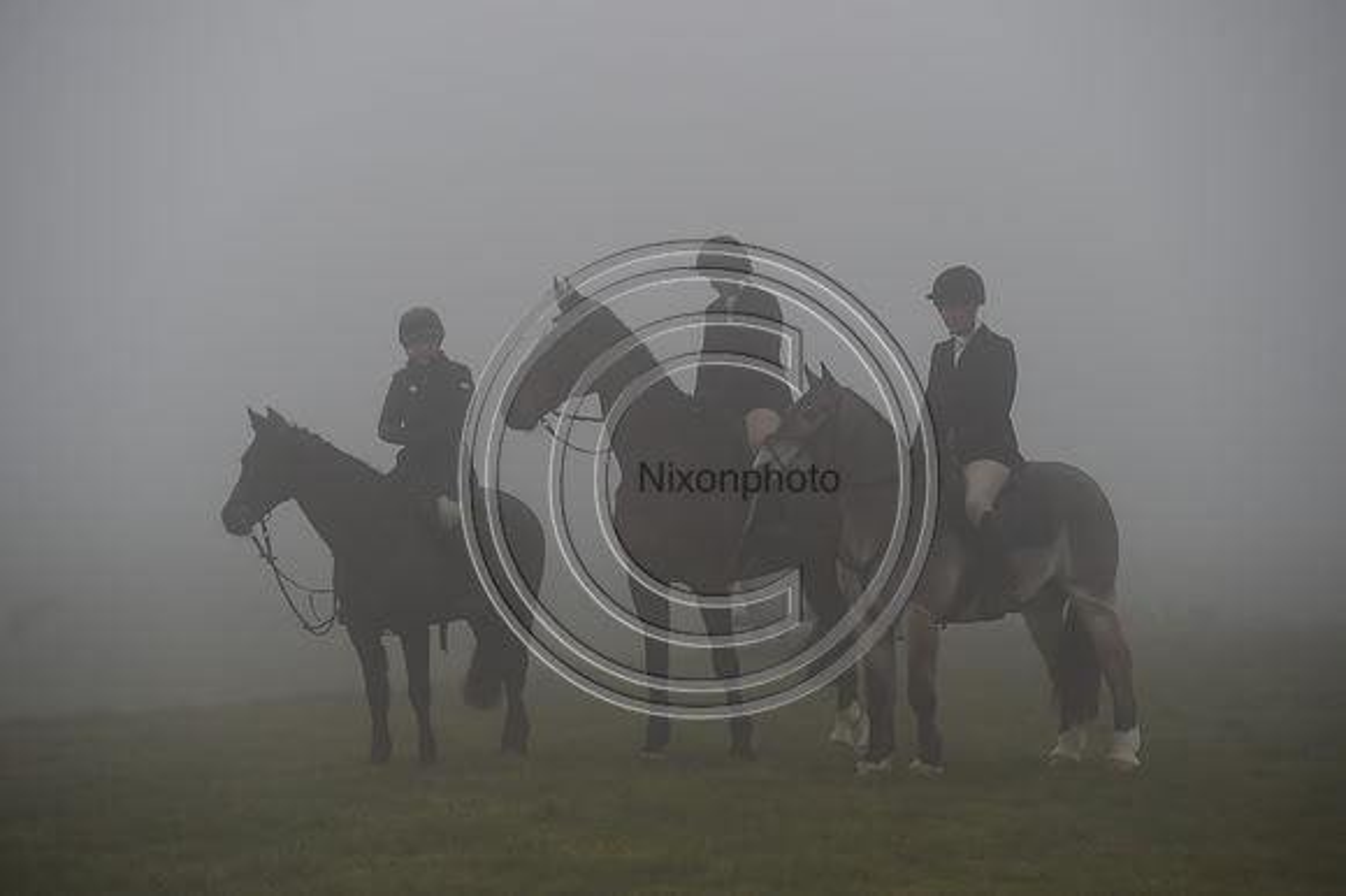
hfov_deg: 15.2
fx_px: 5044
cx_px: 673
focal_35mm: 135
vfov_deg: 10.1
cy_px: 448
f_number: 4
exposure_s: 1/1000
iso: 560
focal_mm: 135
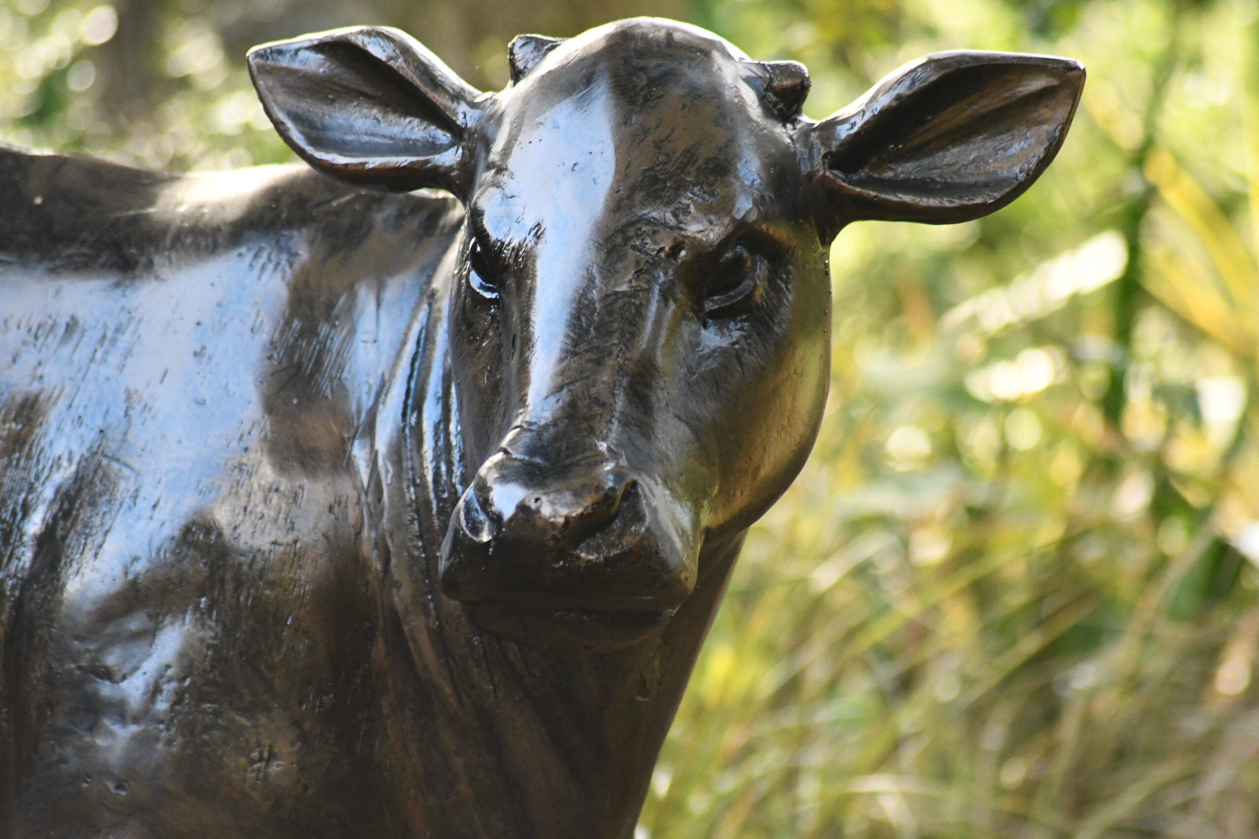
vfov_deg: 4.7
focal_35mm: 292
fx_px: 10212
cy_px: 420
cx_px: 630
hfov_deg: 7.1
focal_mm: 195
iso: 3200
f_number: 4.8
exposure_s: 1/500
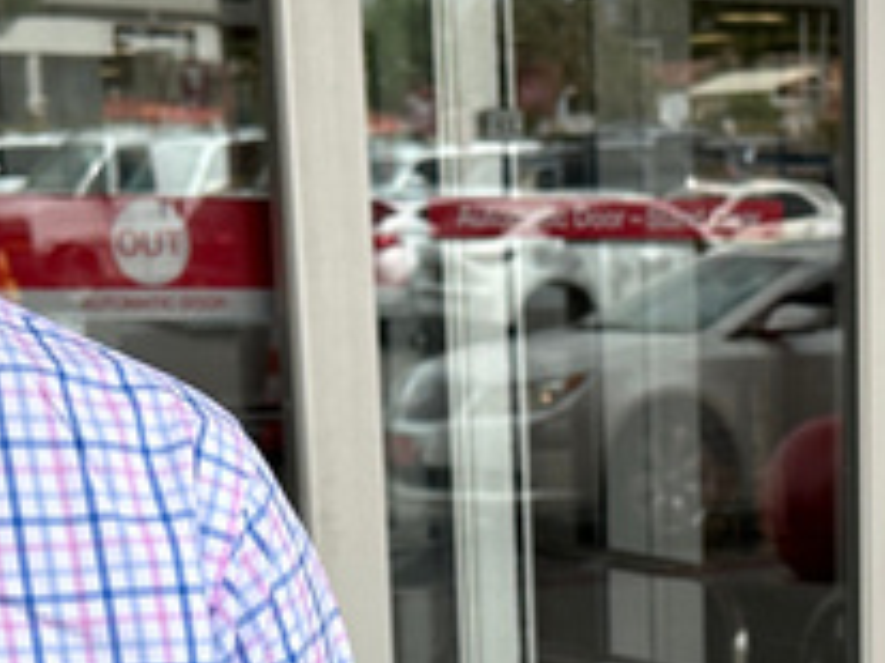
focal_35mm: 119
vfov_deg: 12.0
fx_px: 3041
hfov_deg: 16.1
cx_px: 941
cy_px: 911
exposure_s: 1/1062
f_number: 1.8
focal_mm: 6.9
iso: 80
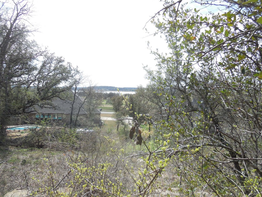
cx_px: 131
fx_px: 189
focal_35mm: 25
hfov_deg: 69.4
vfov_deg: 54.9
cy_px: 98
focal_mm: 4.5
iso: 125
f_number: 3.1
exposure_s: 1/1000
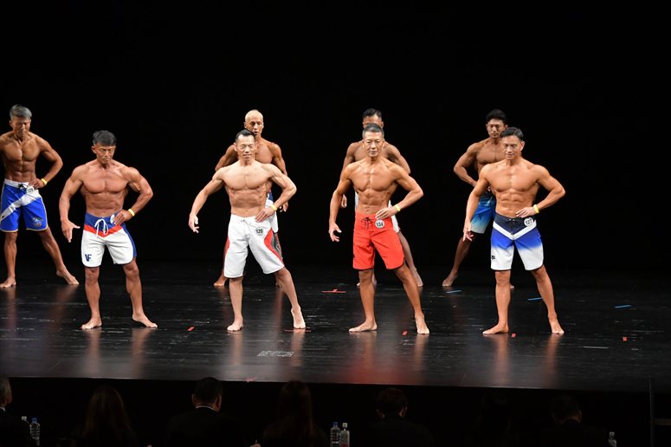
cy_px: 224
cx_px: 336
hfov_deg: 14.0
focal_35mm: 147
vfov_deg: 9.3
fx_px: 2739
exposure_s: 1/400
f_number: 5.6
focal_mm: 98
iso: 3200
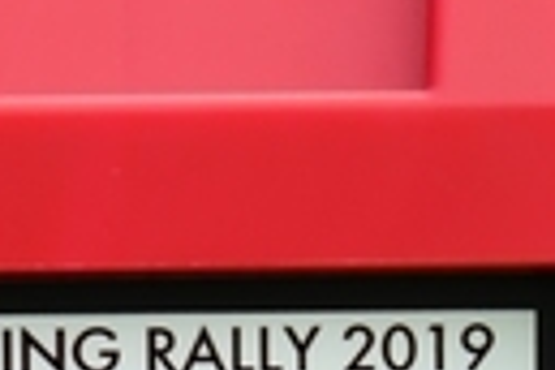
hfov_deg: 4.1
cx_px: -151
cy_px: 766
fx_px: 7769
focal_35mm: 504
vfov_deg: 2.7
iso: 100
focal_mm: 81
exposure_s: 1/200
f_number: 5.6
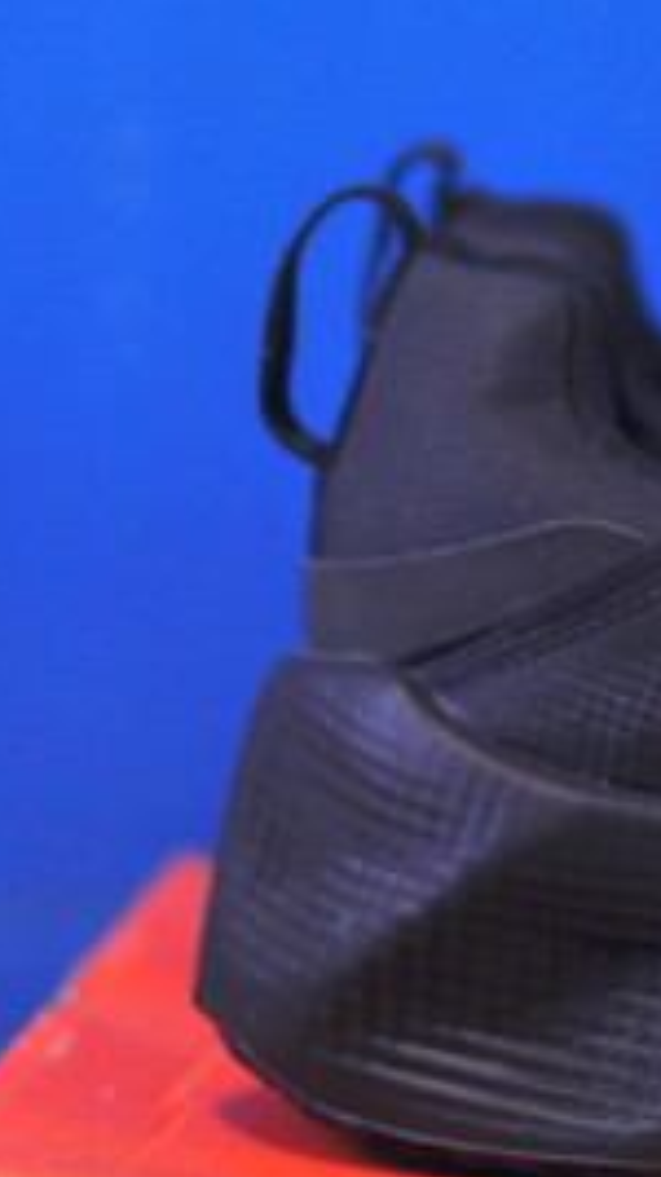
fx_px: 7329
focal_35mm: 235
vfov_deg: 9.2
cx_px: 1313
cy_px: 245
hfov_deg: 5.1
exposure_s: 1/320
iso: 250
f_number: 2.5
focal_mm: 50
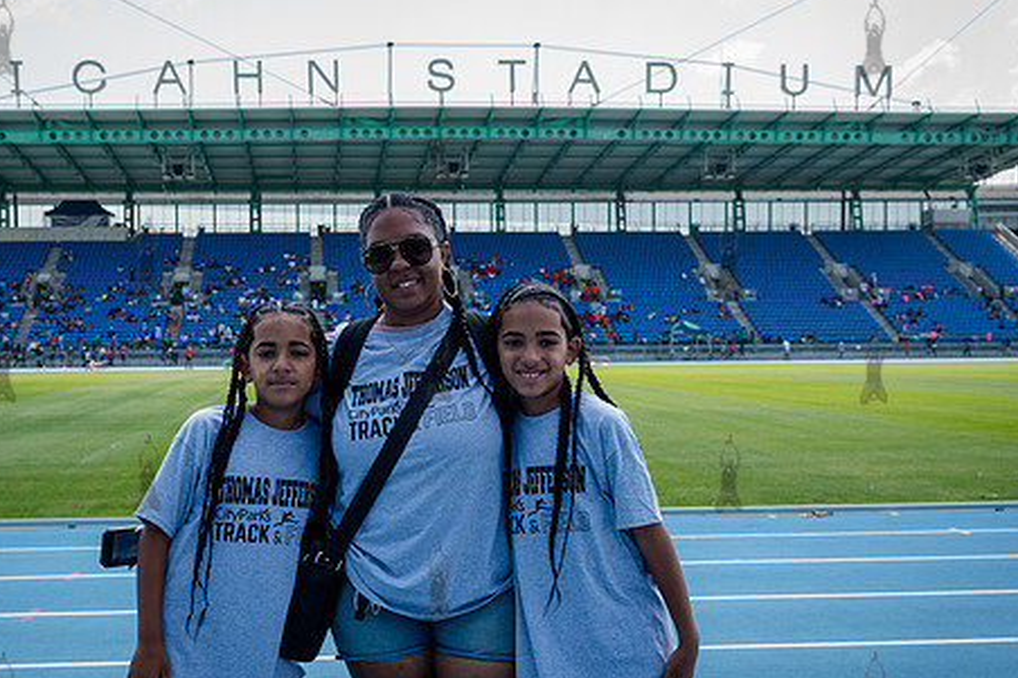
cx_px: 411
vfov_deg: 28.0
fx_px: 1357
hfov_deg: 41.0
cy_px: 419
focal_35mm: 48
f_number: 5.6
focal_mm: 32
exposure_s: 1/640
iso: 400
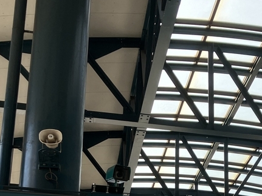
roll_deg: +0.5
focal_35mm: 78
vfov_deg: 17.8
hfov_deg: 24.6
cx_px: 216
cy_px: 245
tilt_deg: +17.6
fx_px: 590
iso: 32
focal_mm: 3.99
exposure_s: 1/552
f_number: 1.8
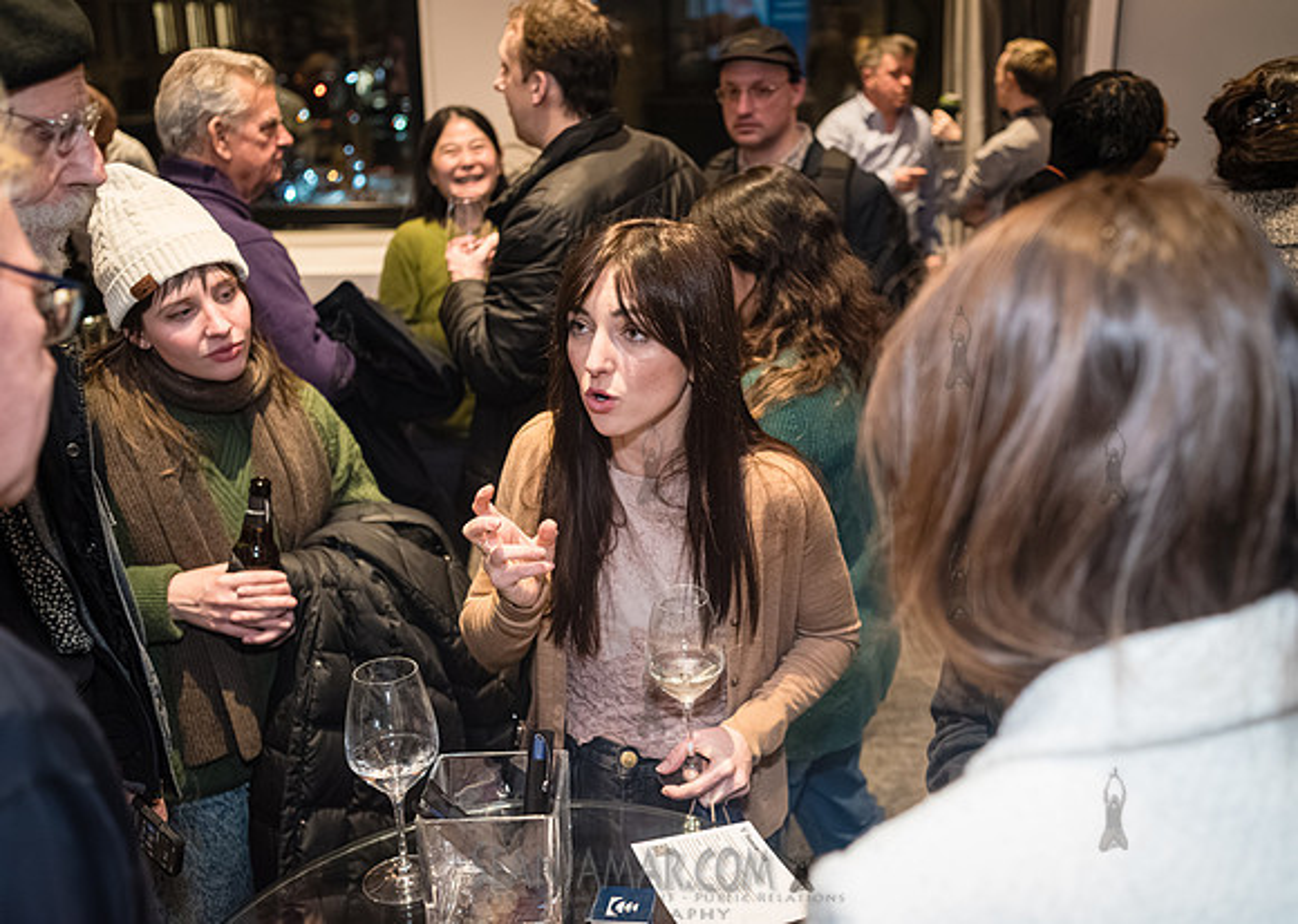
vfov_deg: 37.9
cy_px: 462
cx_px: 693
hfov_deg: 51.4
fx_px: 1348
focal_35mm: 37
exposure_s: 1/320
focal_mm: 35
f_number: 3.5
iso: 5000
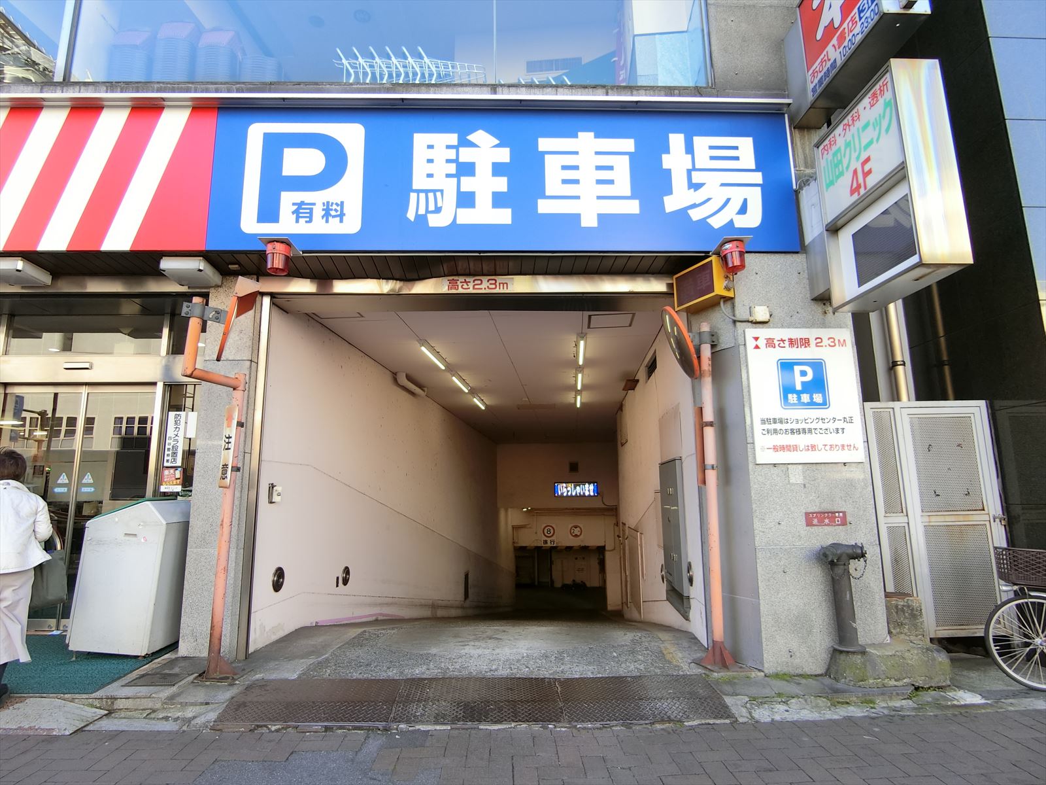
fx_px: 574
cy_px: 392
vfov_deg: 68.7
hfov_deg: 84.7
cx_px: 523
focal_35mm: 19
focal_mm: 4.06
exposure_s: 1/125
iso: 80
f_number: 2.7
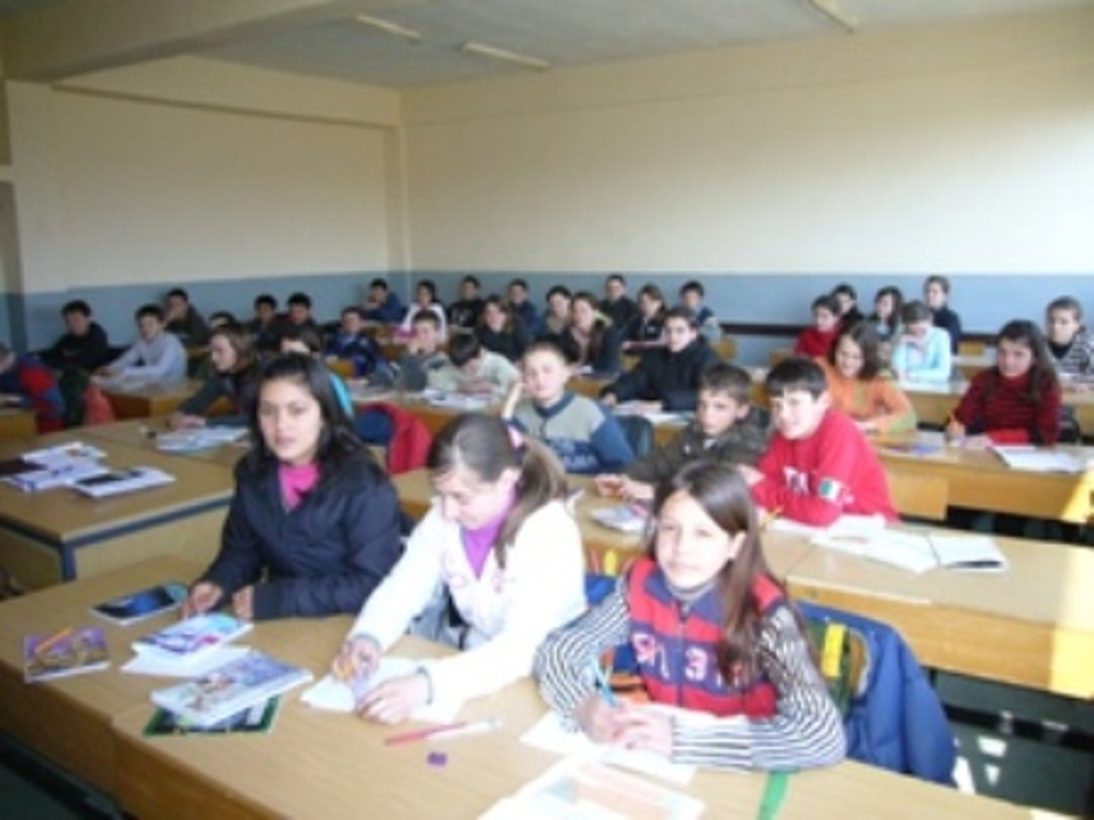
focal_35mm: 28
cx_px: 547
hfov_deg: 63.4
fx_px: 885
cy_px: 410
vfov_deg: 49.7
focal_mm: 4.6
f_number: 2.8
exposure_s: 1/125
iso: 200
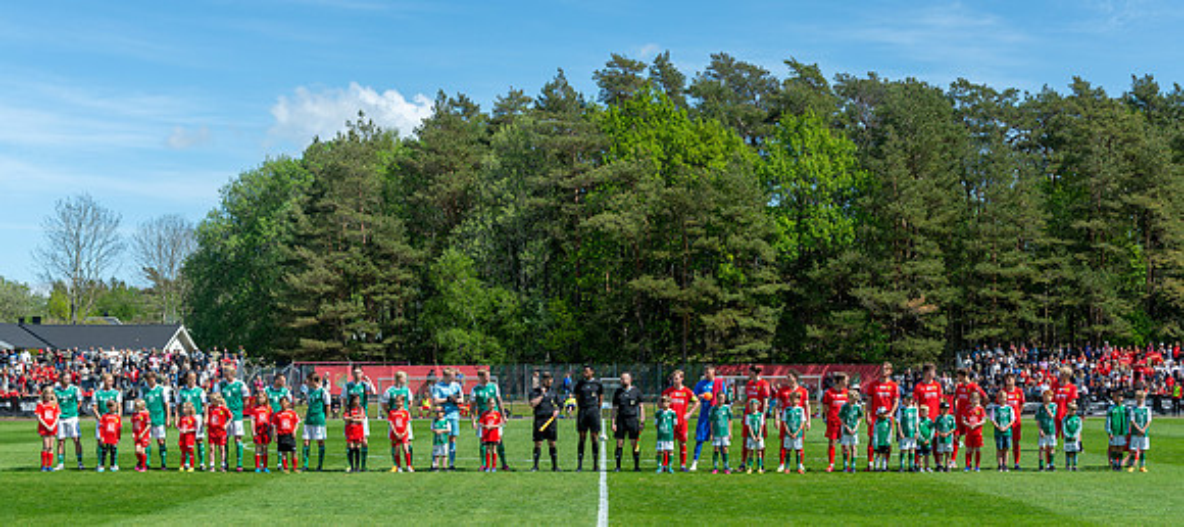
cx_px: 585
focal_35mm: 47
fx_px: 1404
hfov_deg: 45.7
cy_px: 419
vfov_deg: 21.0
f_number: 4
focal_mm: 40
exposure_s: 1/1250
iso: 250
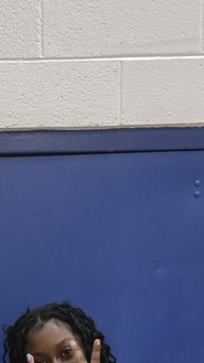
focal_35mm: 78
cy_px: 527
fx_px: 750
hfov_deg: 15.0
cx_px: -39
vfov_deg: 22.7
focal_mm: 6.3
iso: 1250
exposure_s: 1/120
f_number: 1.7
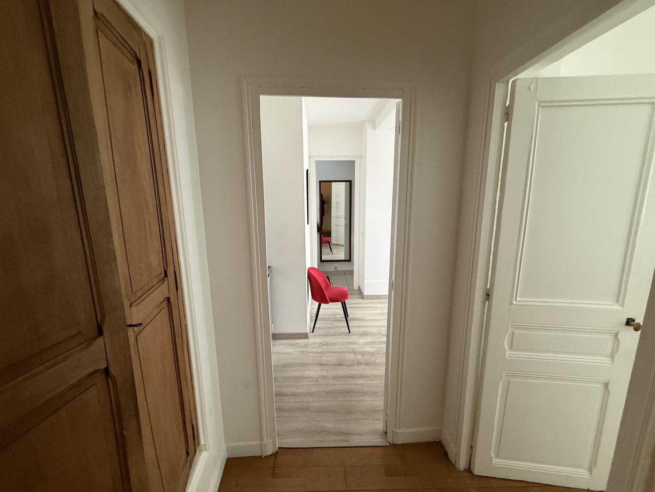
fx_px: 265
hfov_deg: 102.1
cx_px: 328
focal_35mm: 14
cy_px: 246
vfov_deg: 85.7
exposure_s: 1/50
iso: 400
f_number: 2.2
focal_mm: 2.22
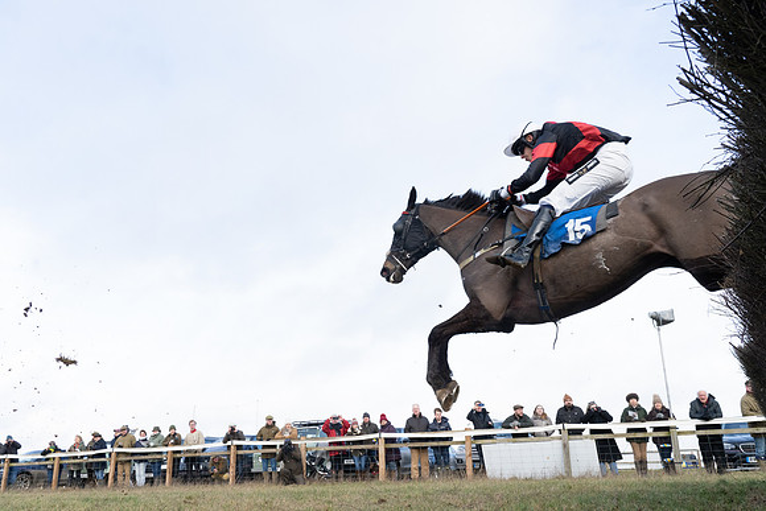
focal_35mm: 32
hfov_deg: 58.7
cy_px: 256
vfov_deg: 41.1
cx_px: 383
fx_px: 681
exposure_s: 1/1600
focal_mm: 32
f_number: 8
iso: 2000
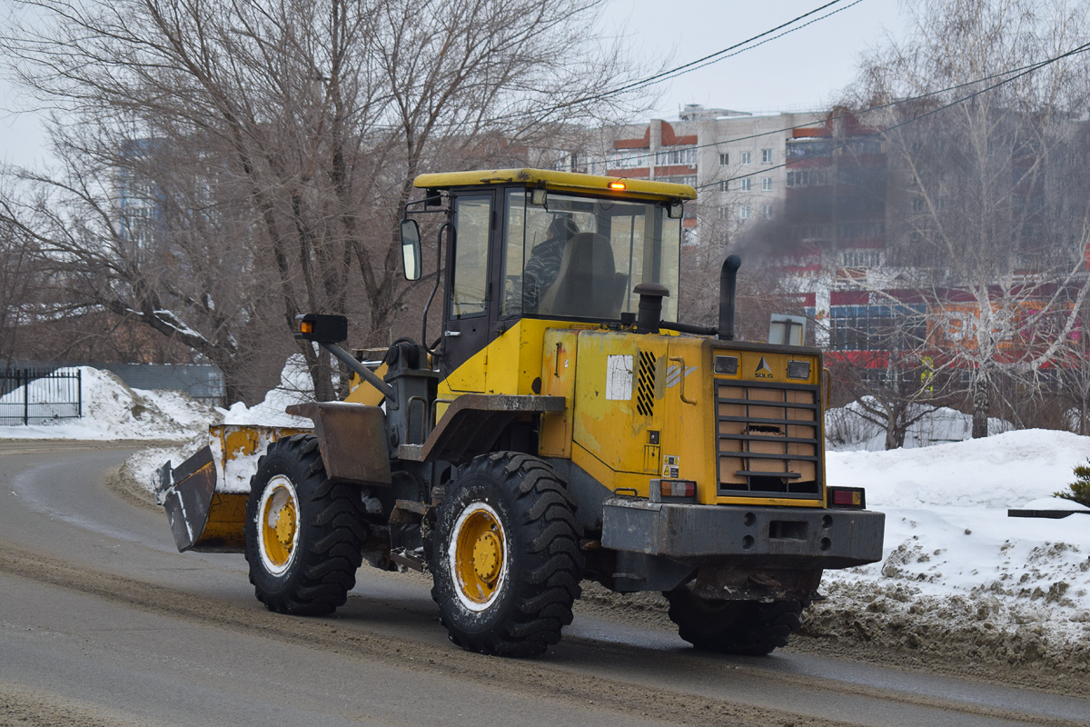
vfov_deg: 16.6
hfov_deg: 24.6
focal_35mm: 82
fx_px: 2498
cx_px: 545
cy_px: 364
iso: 400
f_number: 7.1
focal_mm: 55
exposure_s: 1/800
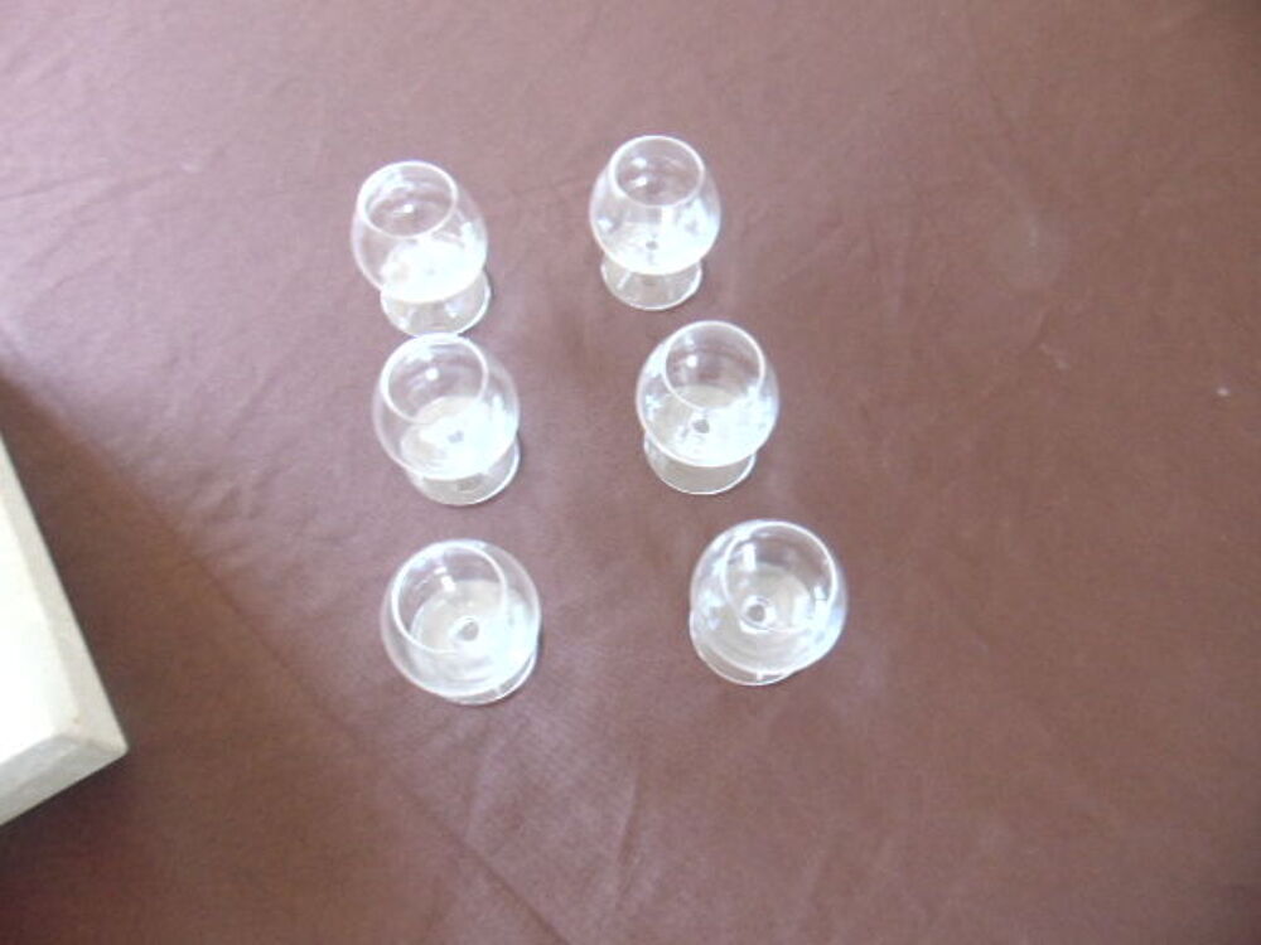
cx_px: 630
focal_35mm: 25
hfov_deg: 69.4
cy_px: 472
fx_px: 911
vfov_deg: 54.9
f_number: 3
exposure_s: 1/30
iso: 400
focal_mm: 4.5
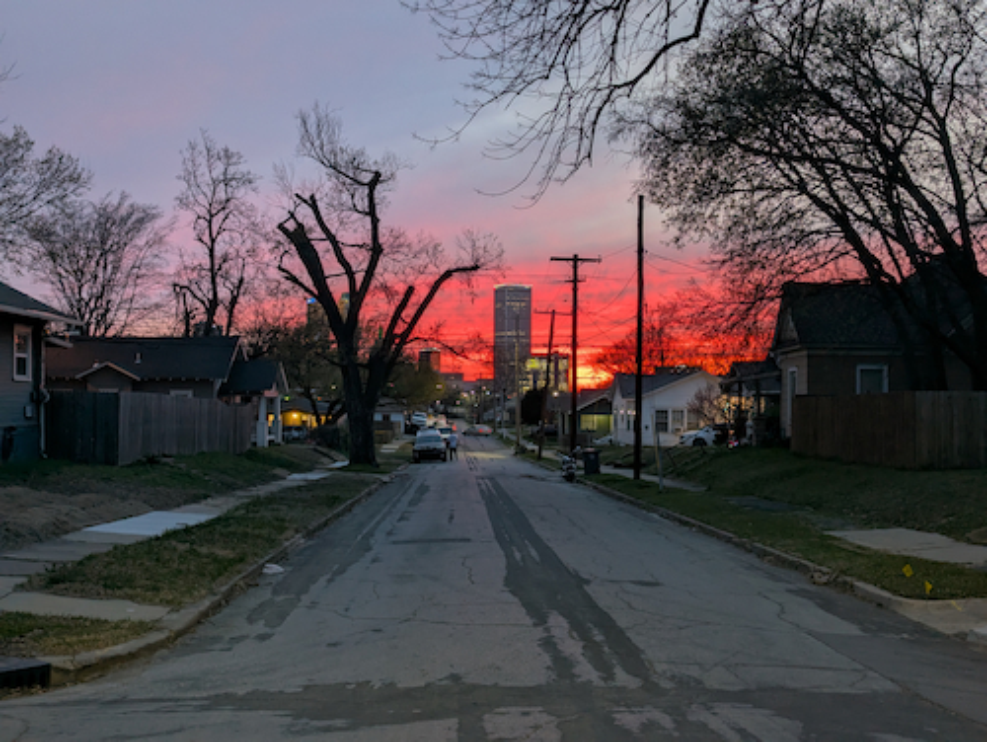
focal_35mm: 48
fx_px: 1370
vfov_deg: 30.3
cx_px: 494
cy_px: 371
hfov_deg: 39.6
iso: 65
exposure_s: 1/24.7
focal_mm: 6.81
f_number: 1.85
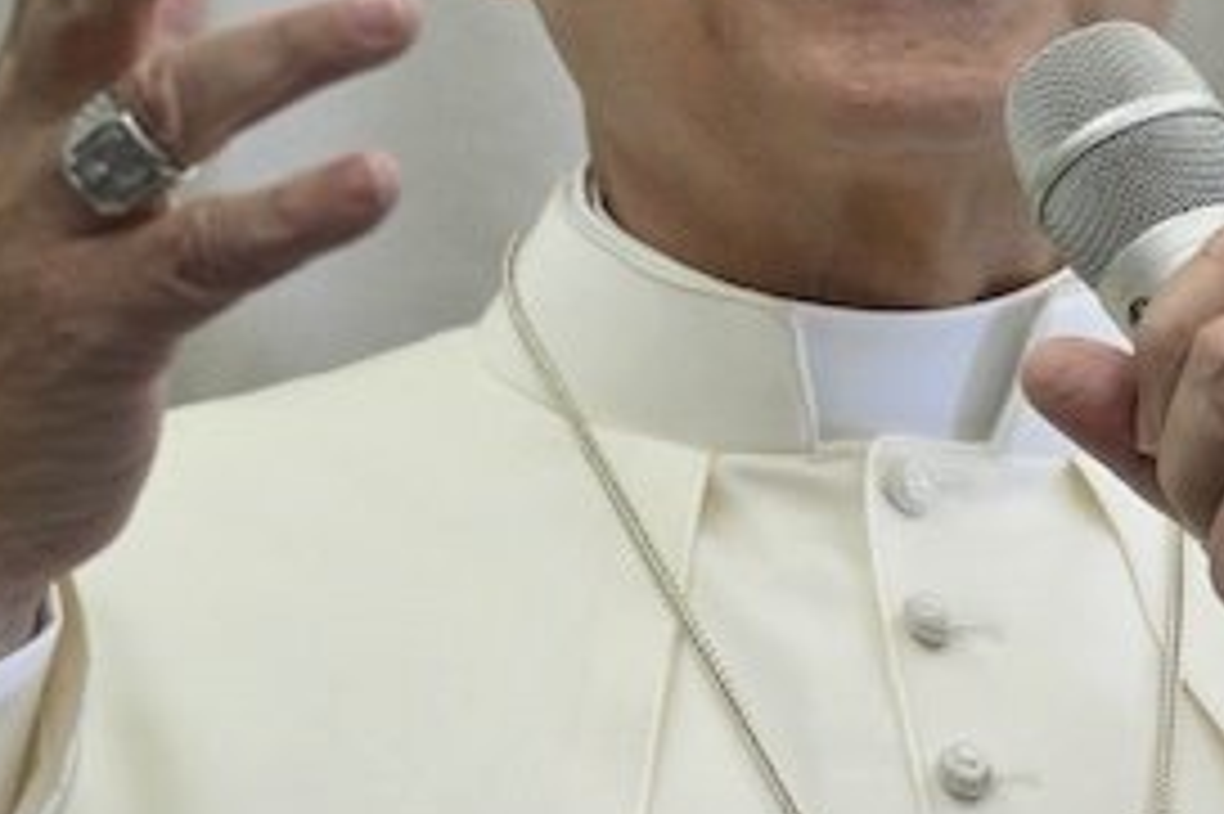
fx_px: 8121
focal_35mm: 239
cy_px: 76
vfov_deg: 5.7
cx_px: 828
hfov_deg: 8.6
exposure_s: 1/400
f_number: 3.5
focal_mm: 65
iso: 2500
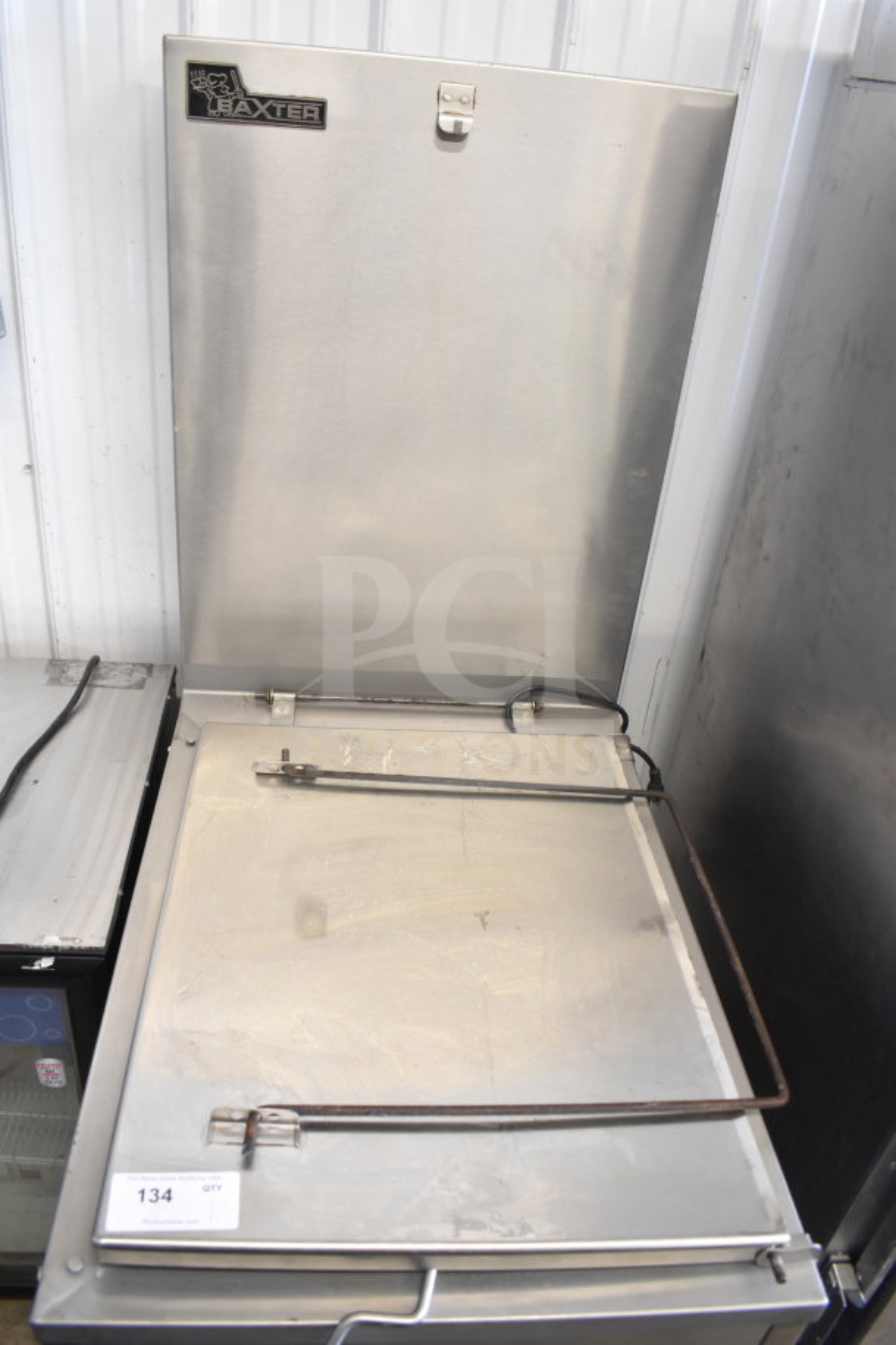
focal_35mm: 27
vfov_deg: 67.4
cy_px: 672
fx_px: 1008
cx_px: 448
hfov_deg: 47.9
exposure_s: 1/30
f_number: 3.5
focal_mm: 18
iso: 1000
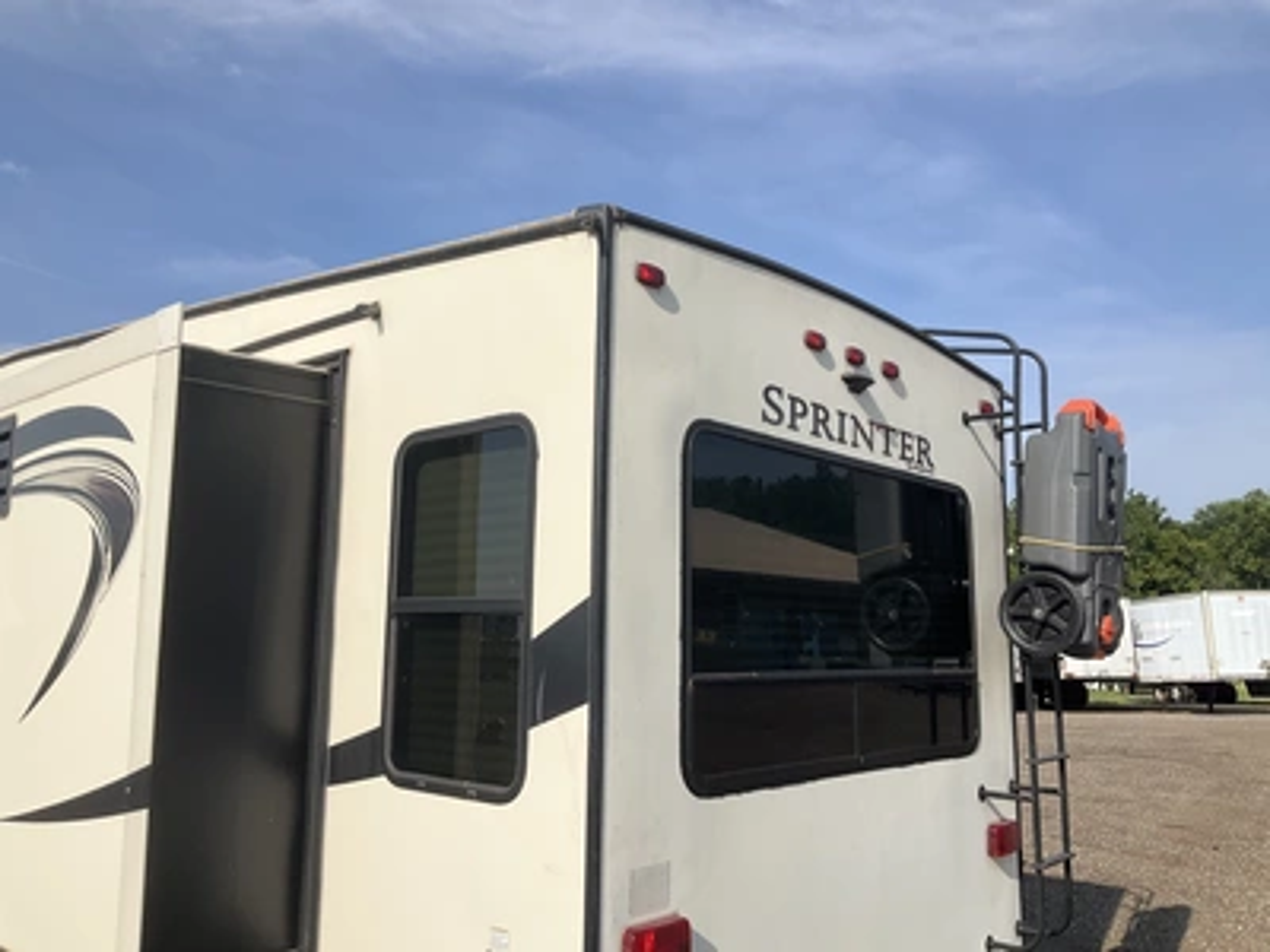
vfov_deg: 48.2
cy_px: 476
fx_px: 1064
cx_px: 635
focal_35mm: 29
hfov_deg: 61.7
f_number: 1.8
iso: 25
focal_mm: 3
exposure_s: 1/3125
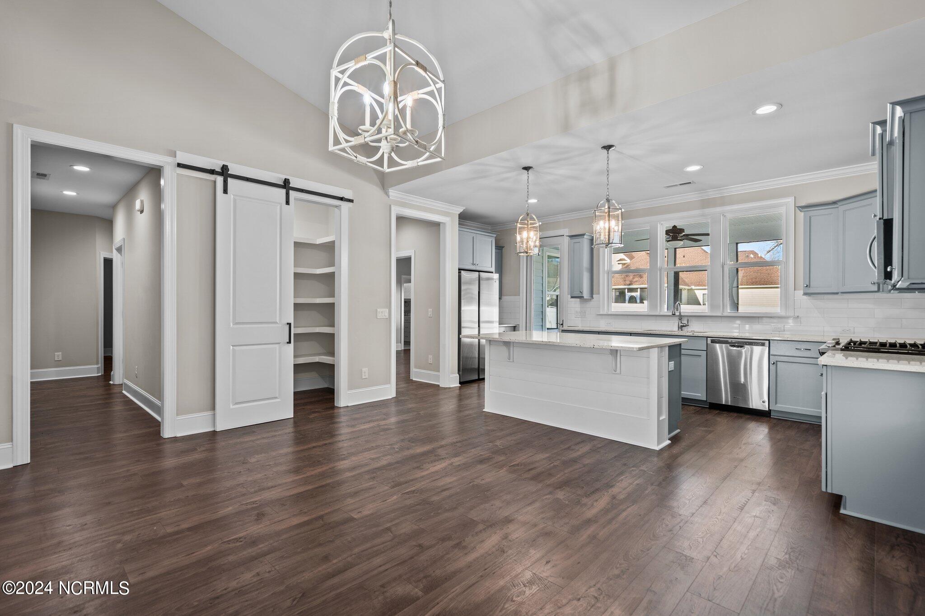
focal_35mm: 16
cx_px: 462
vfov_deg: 73.7
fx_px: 411
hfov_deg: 96.7
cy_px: 308
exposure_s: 1/8
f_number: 4
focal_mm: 16
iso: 250
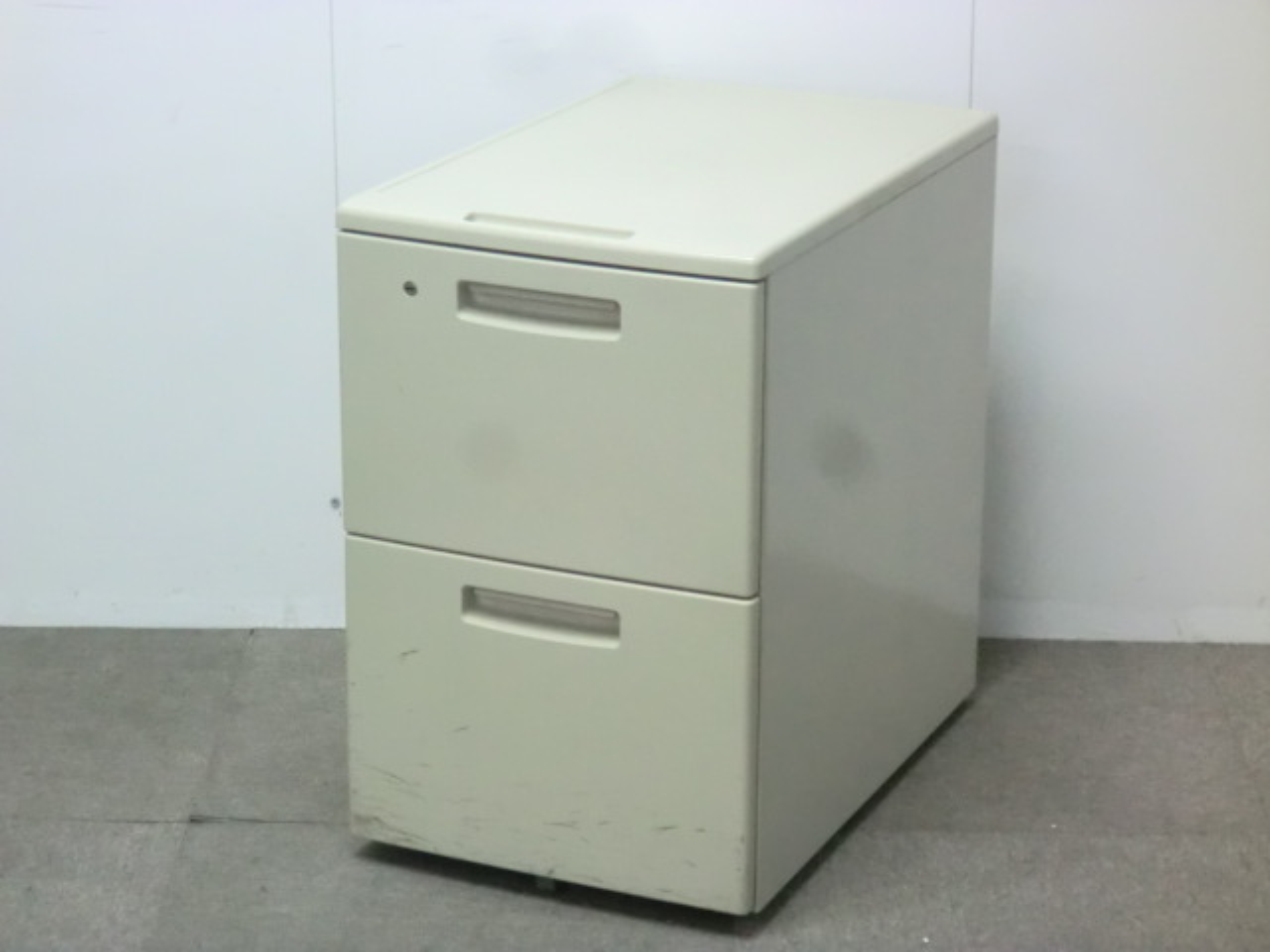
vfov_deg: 16.2
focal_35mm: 91
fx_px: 3339
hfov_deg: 21.5
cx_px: 635
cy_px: 476
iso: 800
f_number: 5.4
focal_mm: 16.5
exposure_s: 1/25
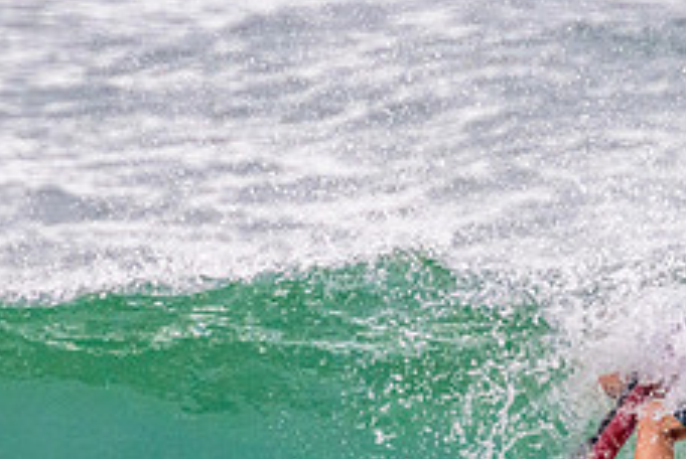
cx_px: 356
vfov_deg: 0.5
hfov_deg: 0.8
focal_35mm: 2570
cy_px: 340
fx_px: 49035
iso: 2500
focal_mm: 800
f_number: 11
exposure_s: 1/2000
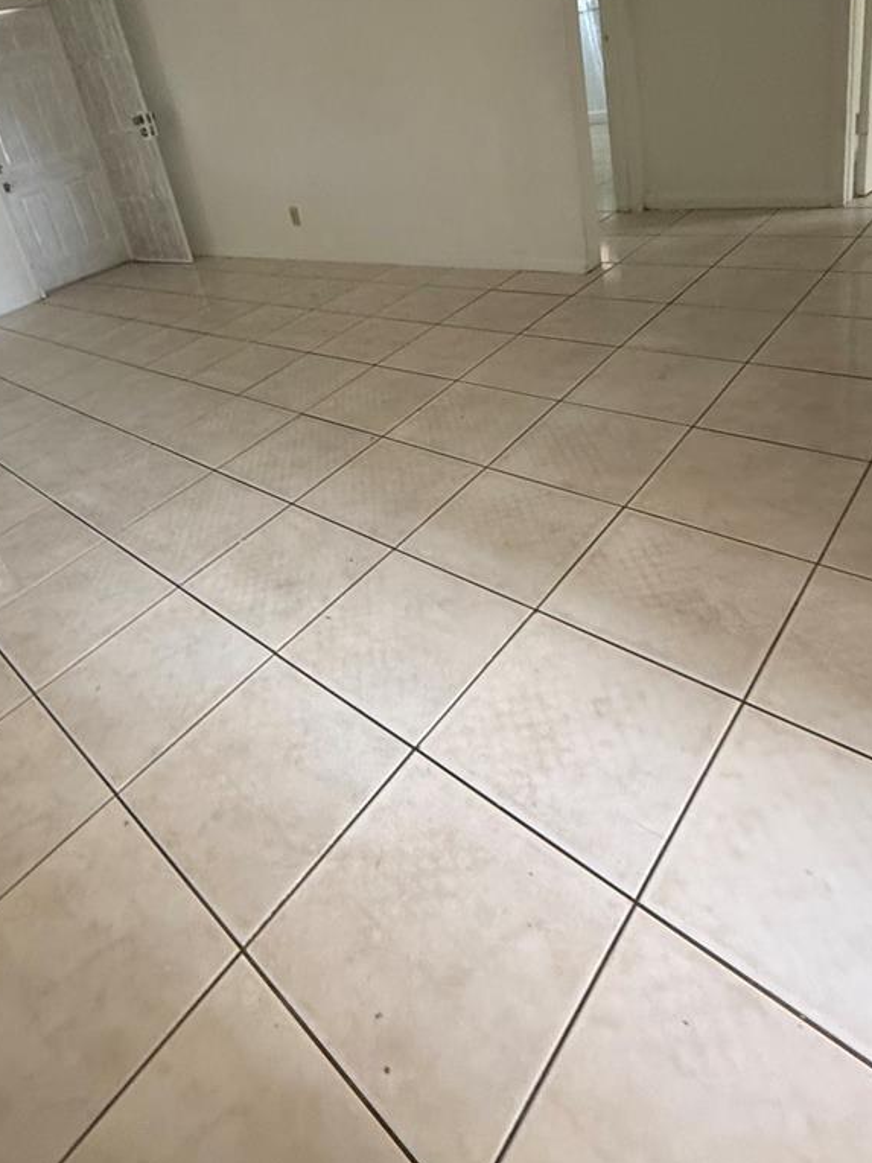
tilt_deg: -21.5
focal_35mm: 22
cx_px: 323
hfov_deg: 60.2
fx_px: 739
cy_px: 355
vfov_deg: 73.2
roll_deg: +13.5
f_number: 2.2
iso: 320
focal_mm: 2.22
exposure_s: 1/80
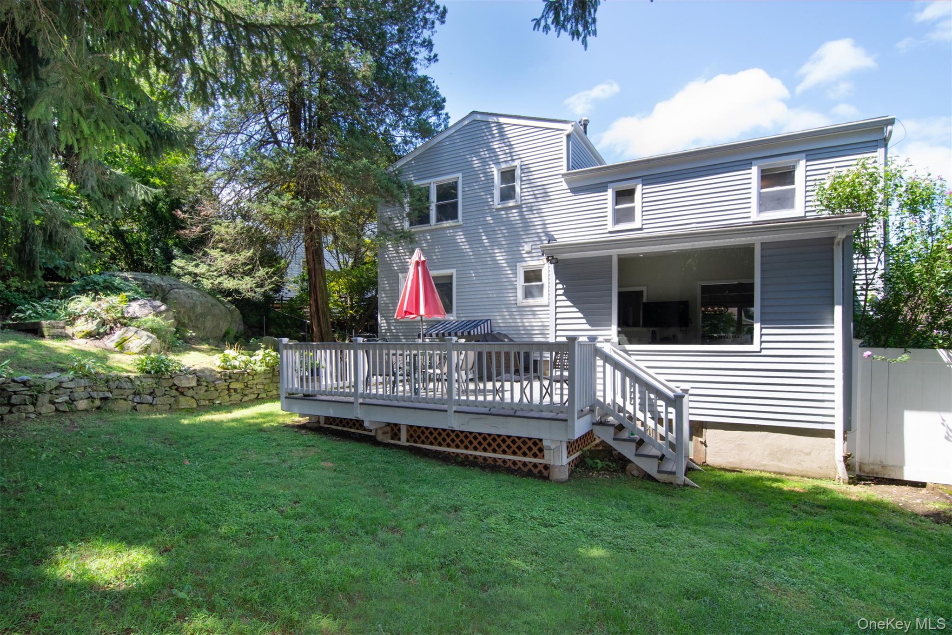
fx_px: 436
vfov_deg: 72.0
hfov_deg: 95.0
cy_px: 318
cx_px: 476
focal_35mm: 16
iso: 500
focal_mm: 11
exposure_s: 1/160
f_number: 11
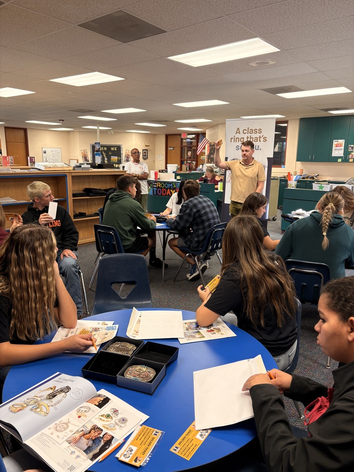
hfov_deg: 53.1
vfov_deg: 67.3
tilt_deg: -10.3
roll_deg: -0.7
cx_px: 177
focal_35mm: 26
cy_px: 236
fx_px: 355
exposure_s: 1/60
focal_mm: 5.96
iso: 80
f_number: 1.6
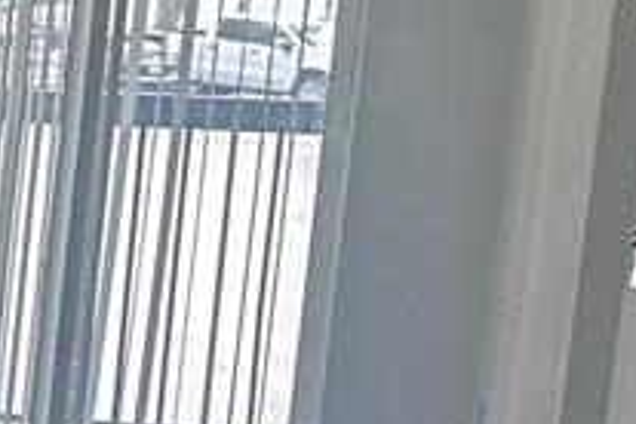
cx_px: -1592
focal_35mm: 193
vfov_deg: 7.1
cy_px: 464
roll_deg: -1.8
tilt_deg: -10.2
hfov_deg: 8.1
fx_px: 3409
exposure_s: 1/151
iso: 80
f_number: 1.78
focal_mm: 6.86
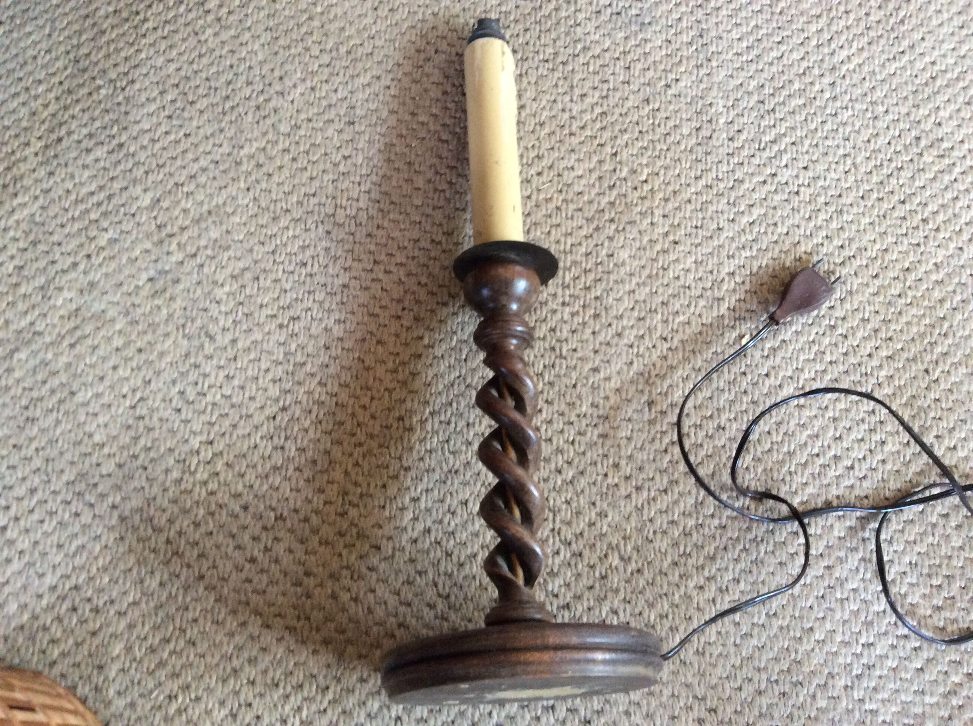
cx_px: 486
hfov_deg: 56.9
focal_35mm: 32
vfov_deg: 44.1
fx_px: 898
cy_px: 363
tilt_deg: -73.9
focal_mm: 3.3
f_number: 2.4
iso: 200
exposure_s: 1/25
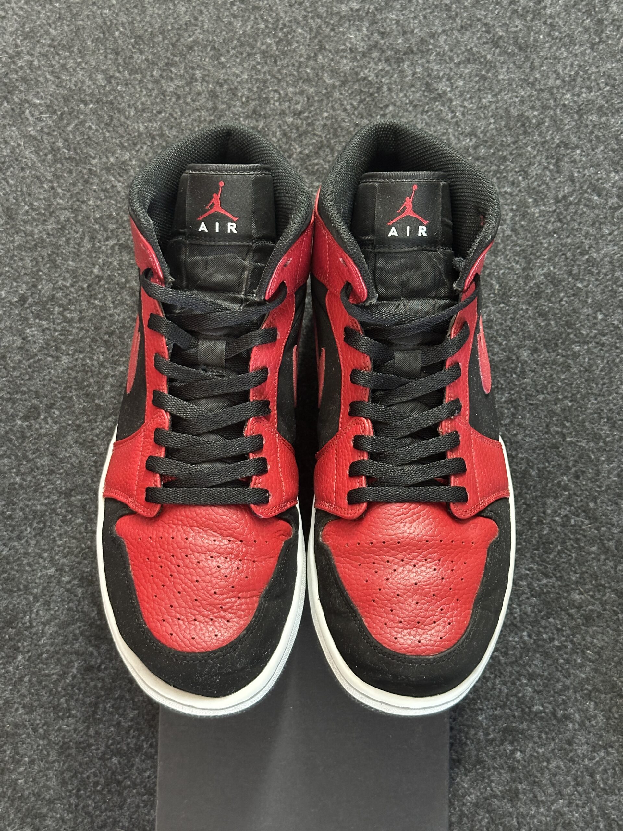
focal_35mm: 48
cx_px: 312
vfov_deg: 39.7
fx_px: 1152
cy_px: 416
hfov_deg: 30.3
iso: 500
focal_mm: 6.86
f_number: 1.78
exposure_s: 1/25
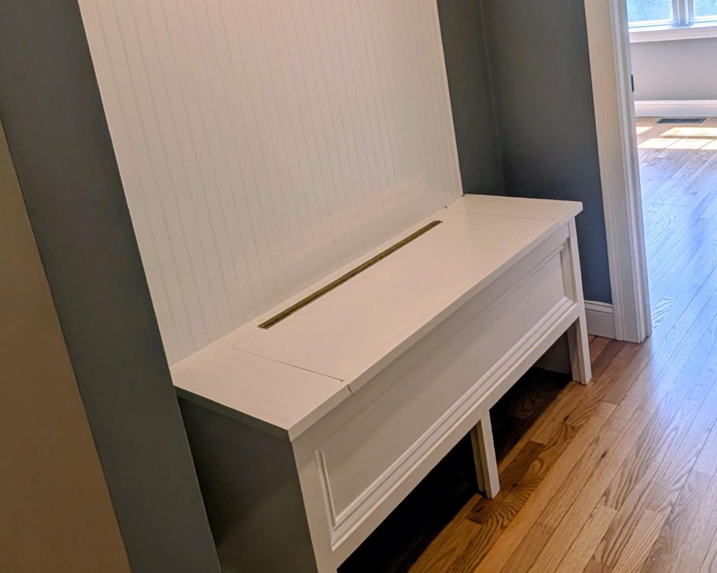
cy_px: 144
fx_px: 658
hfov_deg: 56.9
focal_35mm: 31
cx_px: 419
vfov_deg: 45.5
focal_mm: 2.22
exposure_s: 1/120
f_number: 2.2
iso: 56
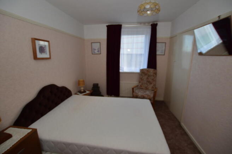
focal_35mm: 15
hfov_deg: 100.4
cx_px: 116
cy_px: 77
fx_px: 97
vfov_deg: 77.2
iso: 100
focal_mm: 10
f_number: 4
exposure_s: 1/60
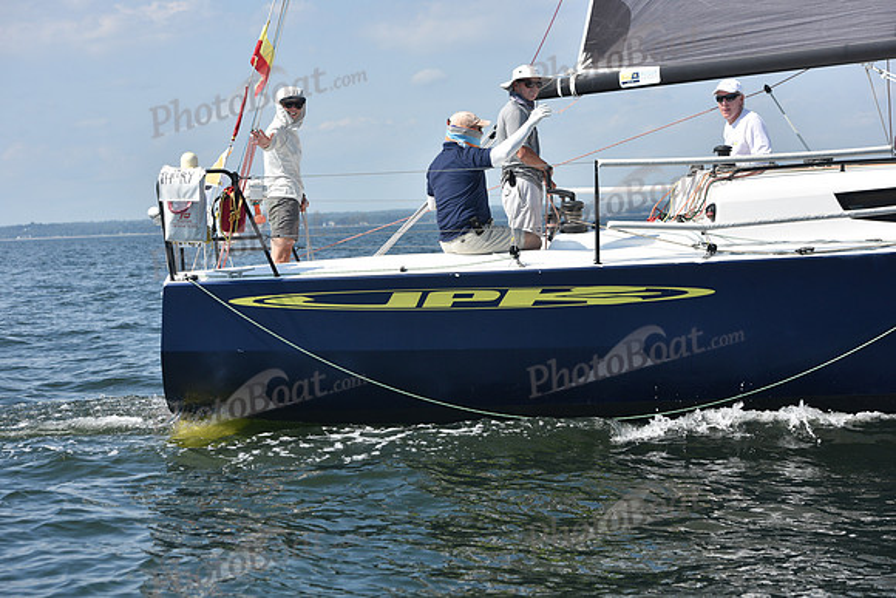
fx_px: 2141
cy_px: 299
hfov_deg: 23.6
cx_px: 448
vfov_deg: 15.9
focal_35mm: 86
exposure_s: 1/1250
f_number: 6.3
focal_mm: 86
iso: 250
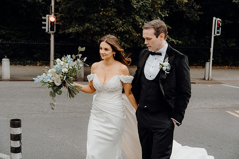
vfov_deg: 31.2
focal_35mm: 43
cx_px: 120
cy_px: 80
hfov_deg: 45.4
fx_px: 286
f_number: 3.5
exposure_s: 1/250
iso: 200
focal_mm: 43
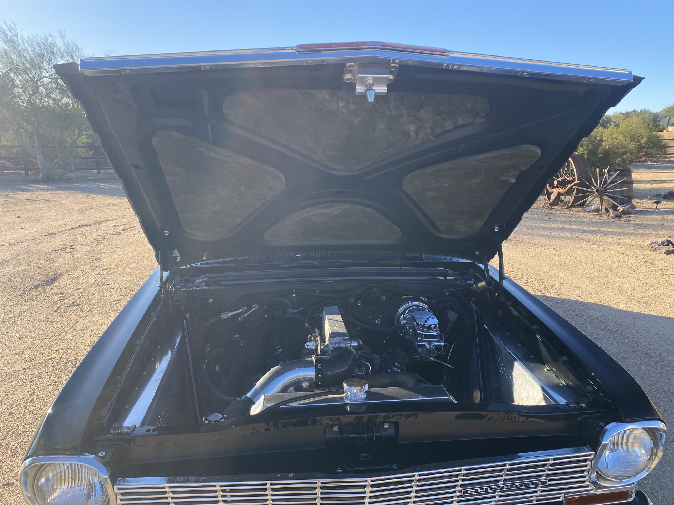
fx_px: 506
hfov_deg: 67.3
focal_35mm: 26
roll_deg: -1.6
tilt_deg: -13.7
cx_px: 337
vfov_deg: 53.1
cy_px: 252
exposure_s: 1/757
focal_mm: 4.25
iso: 32
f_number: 1.8
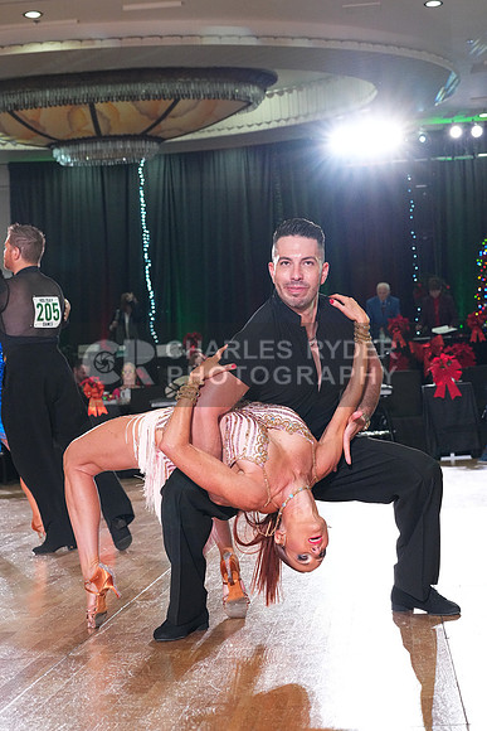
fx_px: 1419
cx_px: 244
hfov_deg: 19.5
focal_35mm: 70
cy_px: 366
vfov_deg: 28.8
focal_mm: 70
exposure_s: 1/320
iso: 6400
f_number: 6.3
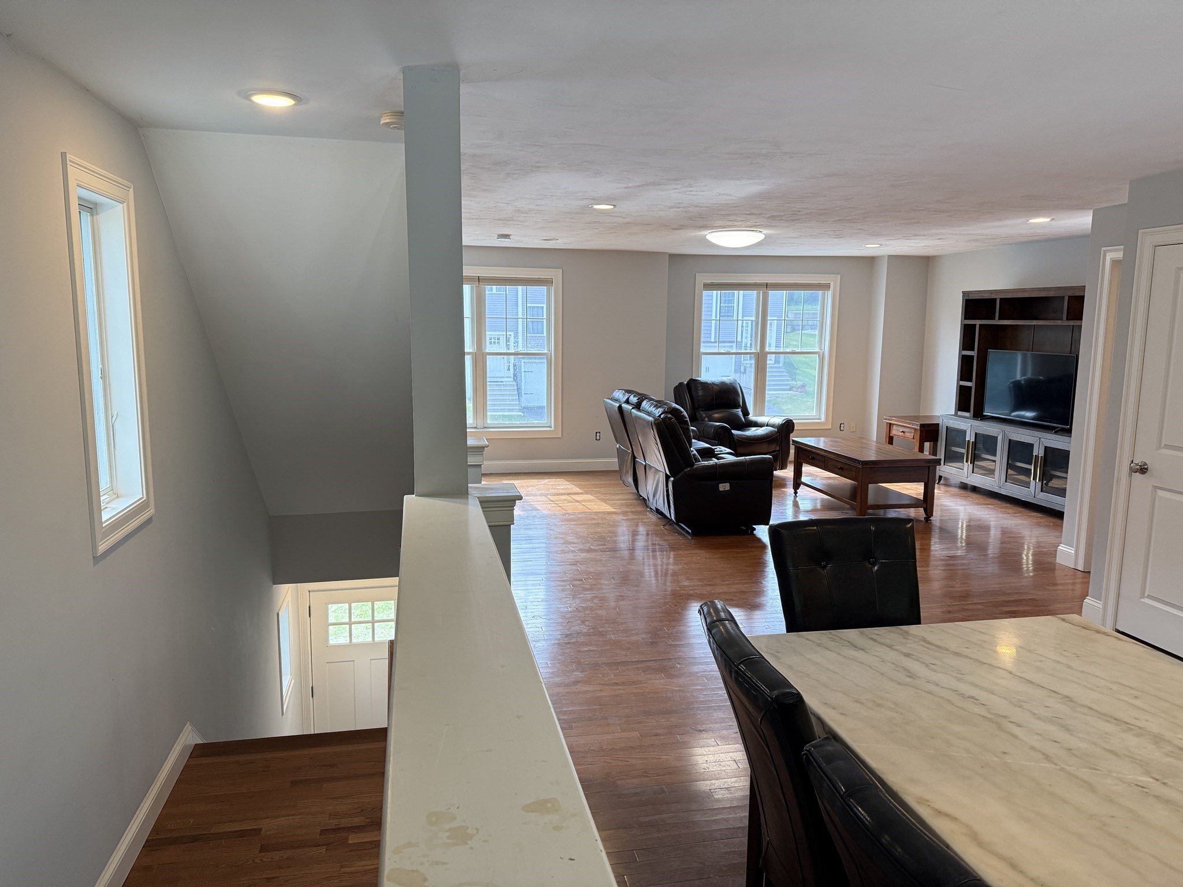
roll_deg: -0.5
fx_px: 820
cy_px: 444
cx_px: 592
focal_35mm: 24
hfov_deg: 71.6
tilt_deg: -7.6
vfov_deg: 56.8
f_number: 1.78
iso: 250
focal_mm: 6.76
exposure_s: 1/120
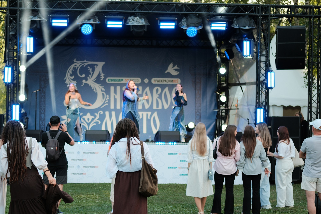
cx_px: 129
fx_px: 838
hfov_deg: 21.7
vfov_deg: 14.5
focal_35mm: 94
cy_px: 133
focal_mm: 50
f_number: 2
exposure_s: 1/800
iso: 400
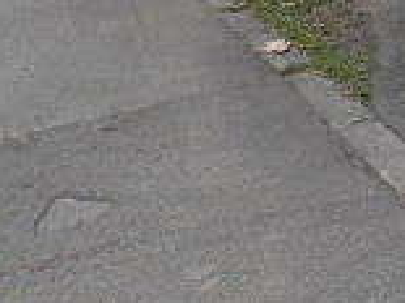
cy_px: -293
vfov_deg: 13.0
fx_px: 1157
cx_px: 828
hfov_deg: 15.5
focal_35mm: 99
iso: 100
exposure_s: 1/250
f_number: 3.1
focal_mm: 4.3
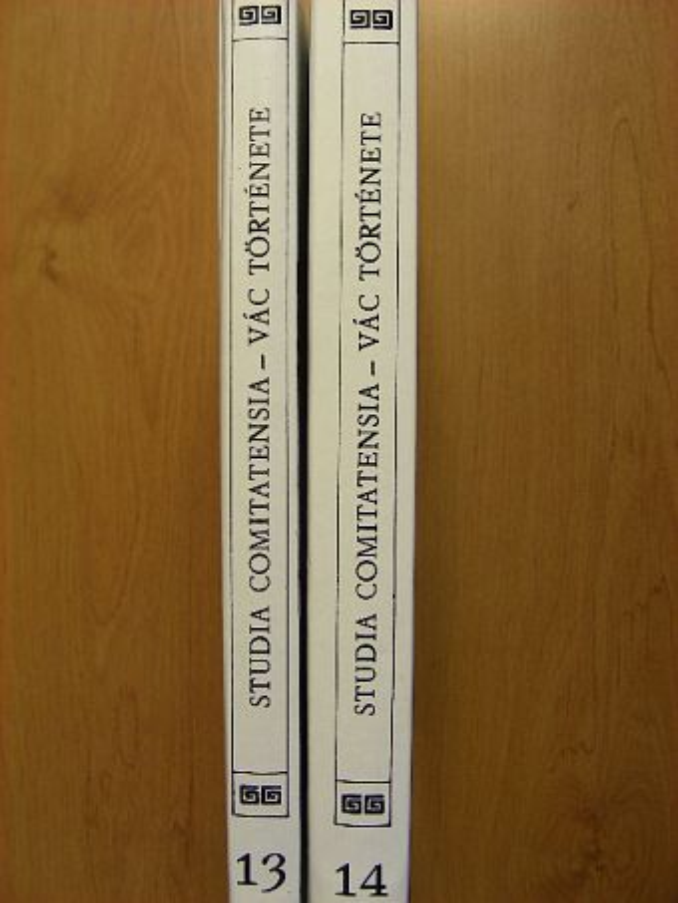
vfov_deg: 45.8
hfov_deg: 35.2
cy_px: 452
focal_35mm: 41
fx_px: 1070
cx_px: 339
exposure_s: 1/29.7
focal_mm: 6.8
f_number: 3.5
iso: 50
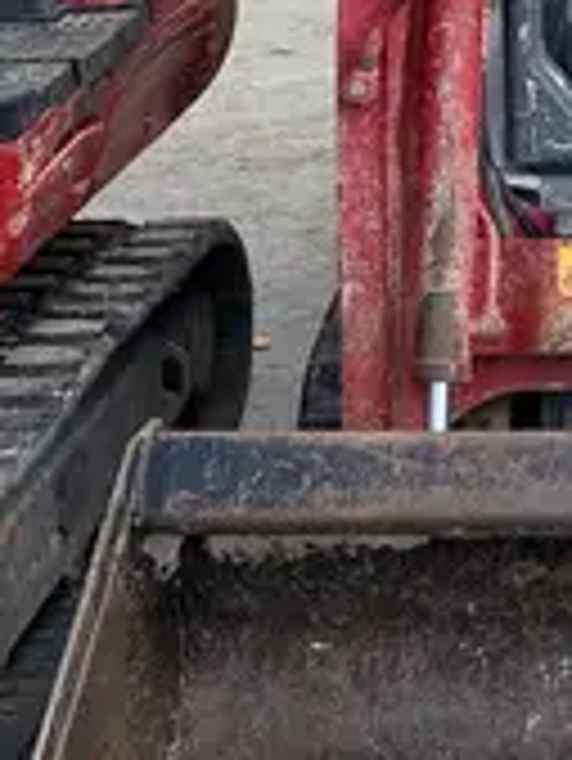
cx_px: 932
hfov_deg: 12.3
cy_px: 16
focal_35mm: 113
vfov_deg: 17.1
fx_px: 2487
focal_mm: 4.25
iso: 32
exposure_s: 1/1653
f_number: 1.8
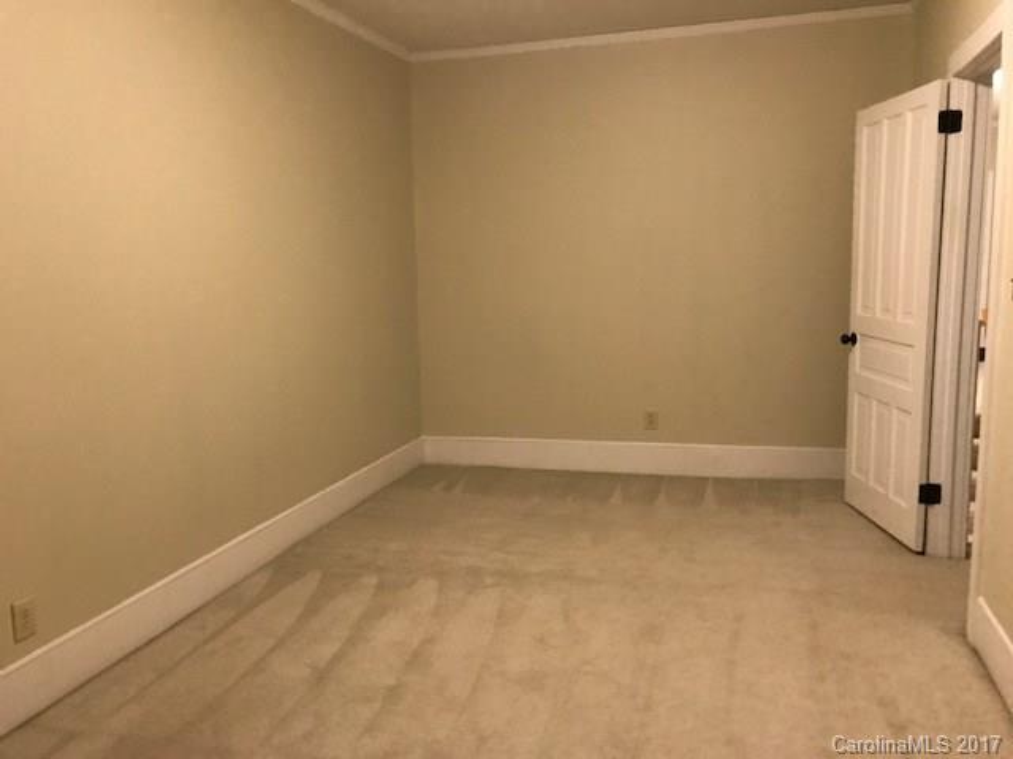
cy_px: 380
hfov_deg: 63.4
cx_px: 506
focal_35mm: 28
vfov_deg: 49.7
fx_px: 819
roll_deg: +1.5
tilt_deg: -10.2
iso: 80
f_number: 1.8
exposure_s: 1/5
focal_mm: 3.99
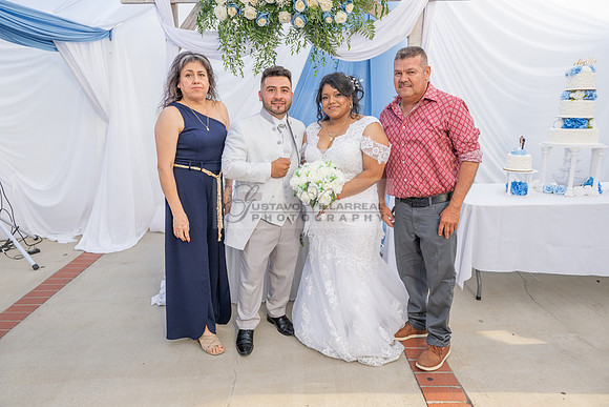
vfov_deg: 53.2
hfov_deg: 73.7
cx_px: 304
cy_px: 204
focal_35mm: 24
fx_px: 406
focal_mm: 24
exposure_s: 1/125
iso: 200
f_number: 5.6
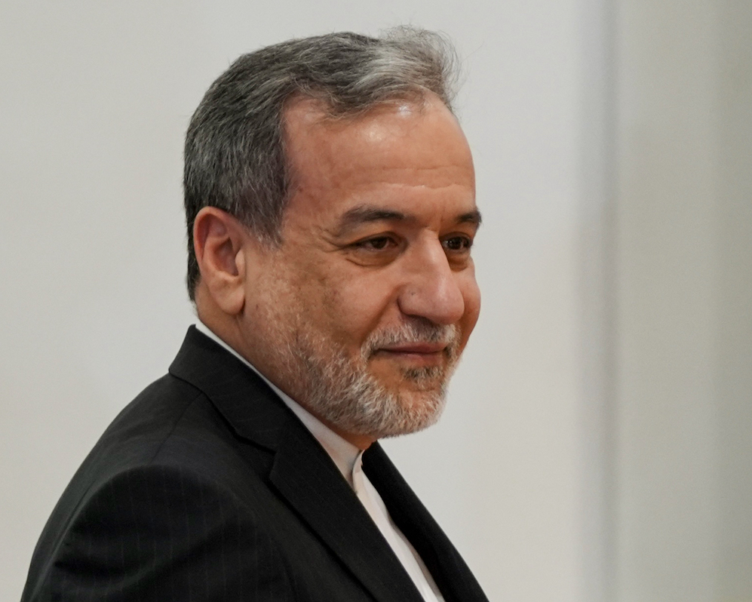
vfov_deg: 8.8
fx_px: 3896
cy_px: 301
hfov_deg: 11.0
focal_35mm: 175
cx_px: 434
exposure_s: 1/200
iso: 1250
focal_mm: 155
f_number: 2.8
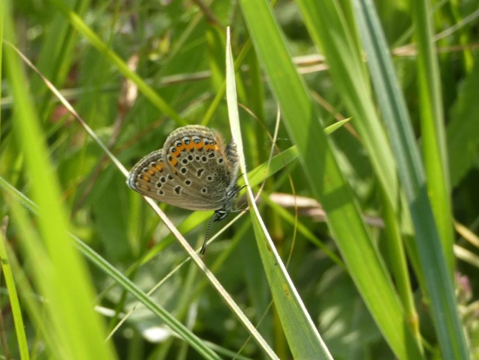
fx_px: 2533
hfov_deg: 10.8
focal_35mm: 183
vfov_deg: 8.1
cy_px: 180
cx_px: 240
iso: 100
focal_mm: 32.7
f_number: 5.5
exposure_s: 1/80
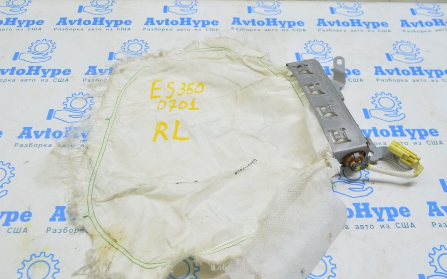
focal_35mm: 36
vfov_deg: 35.3
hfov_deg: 54.0
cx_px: 208
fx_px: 438
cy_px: 142
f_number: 5.6
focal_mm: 22
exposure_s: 1/20
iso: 400
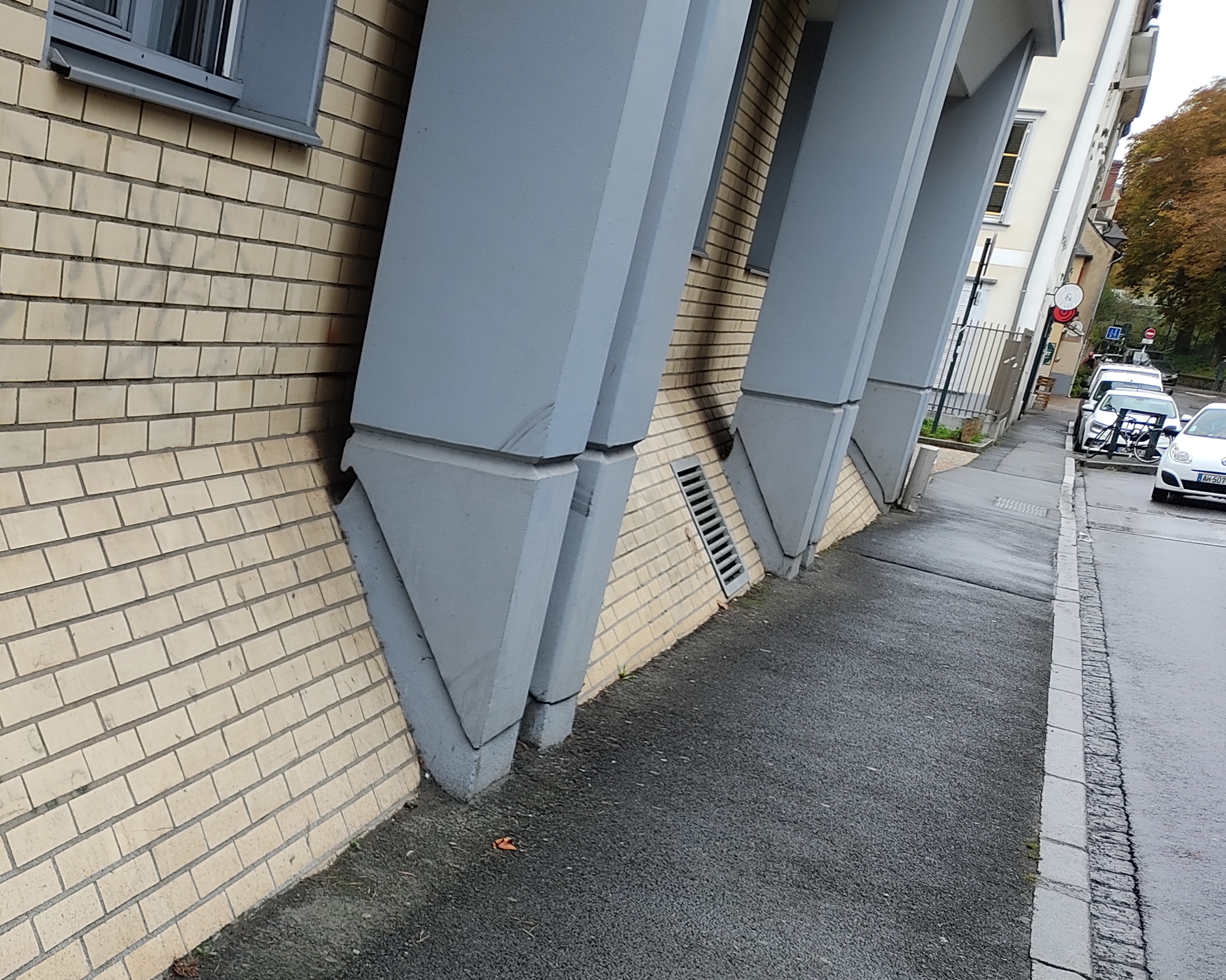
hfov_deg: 35.3
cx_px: 69
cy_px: 874
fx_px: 1778
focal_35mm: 49
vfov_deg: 29.6
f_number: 1.79
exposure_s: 1/100
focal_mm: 4.74
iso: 186
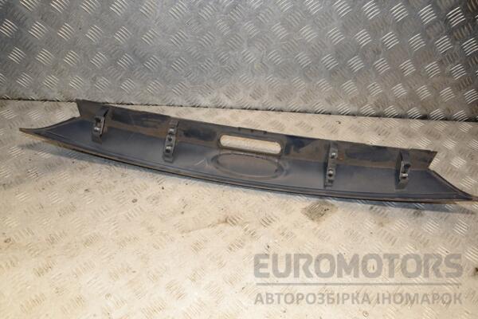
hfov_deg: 59.5
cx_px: 239
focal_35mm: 32
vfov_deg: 41.7
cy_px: 160
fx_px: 418
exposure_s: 1/200
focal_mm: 21
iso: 800
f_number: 6.3
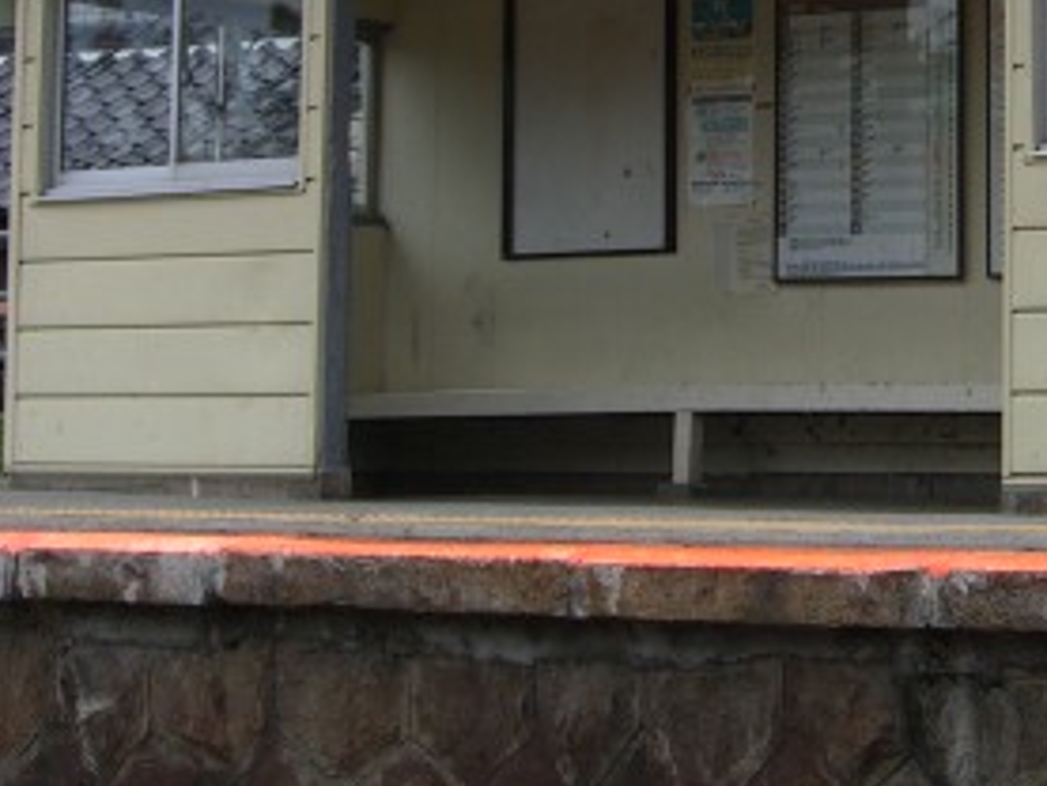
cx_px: 1070
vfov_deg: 11.6
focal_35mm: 127
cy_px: 49
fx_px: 3843
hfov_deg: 15.2
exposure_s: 1/320
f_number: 5.2
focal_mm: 9
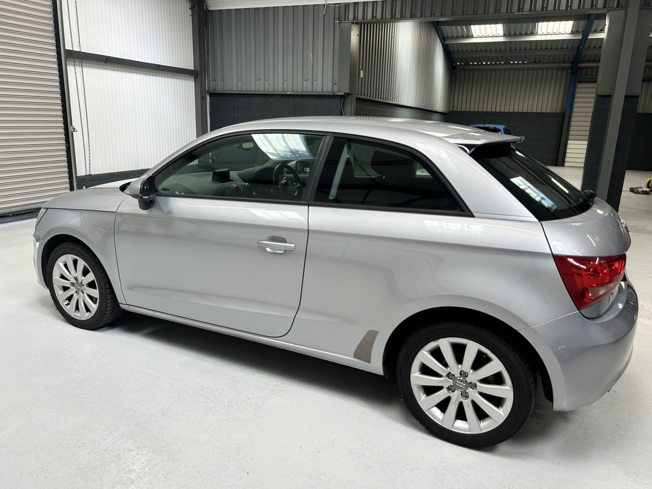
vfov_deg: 53.1
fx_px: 490
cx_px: 326
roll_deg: -1.6
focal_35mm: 26
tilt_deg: -14.2
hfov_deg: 67.3
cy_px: 244
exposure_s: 1/105
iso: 32
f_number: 1.5
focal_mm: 5.7
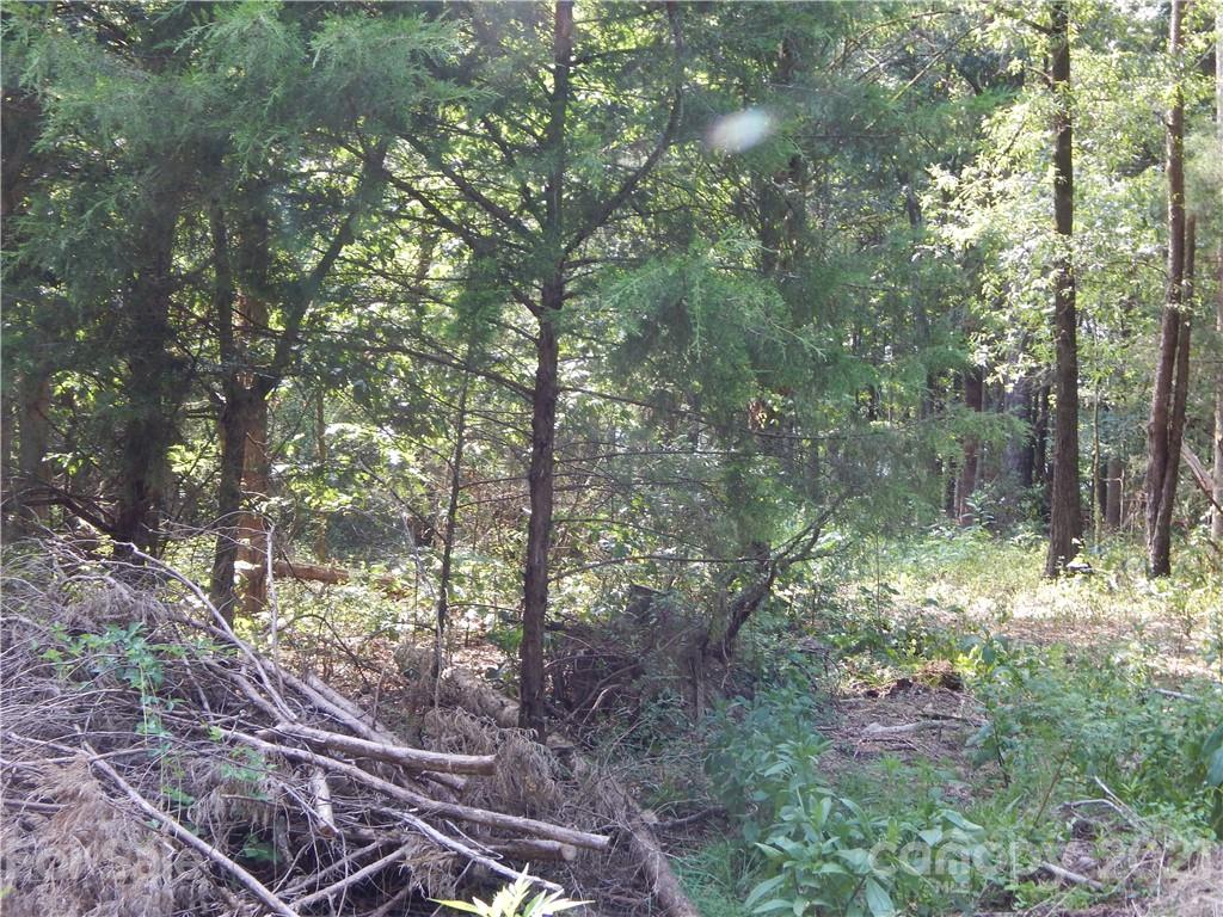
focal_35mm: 54
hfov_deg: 35.5
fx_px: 1908
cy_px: 458
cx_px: 612
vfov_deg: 27.0
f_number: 3.8
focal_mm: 9.7
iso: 125
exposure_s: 1/50
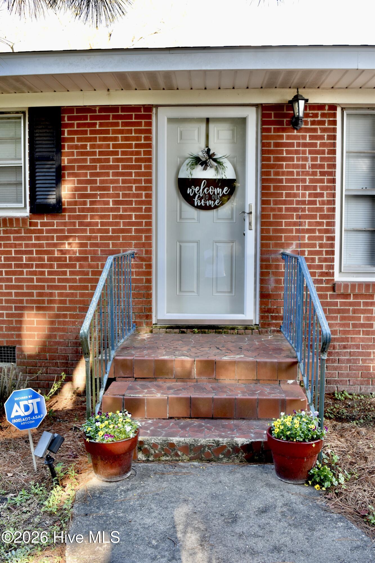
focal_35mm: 33
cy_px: 282
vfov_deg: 57.2
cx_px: 188
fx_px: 516
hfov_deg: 40.0
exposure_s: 1/125
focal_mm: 22
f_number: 5.6
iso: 400
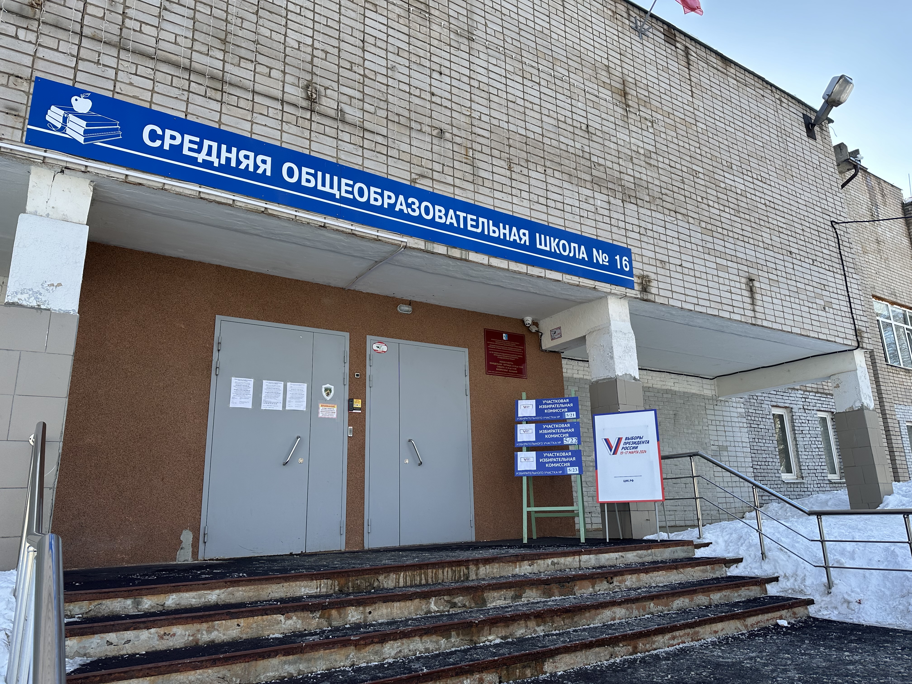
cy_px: 342
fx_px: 632
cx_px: 456
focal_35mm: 24
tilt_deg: +15.8
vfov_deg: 56.8
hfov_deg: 71.6
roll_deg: +1.8
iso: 80
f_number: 1.78
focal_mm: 6.86
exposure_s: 1/894
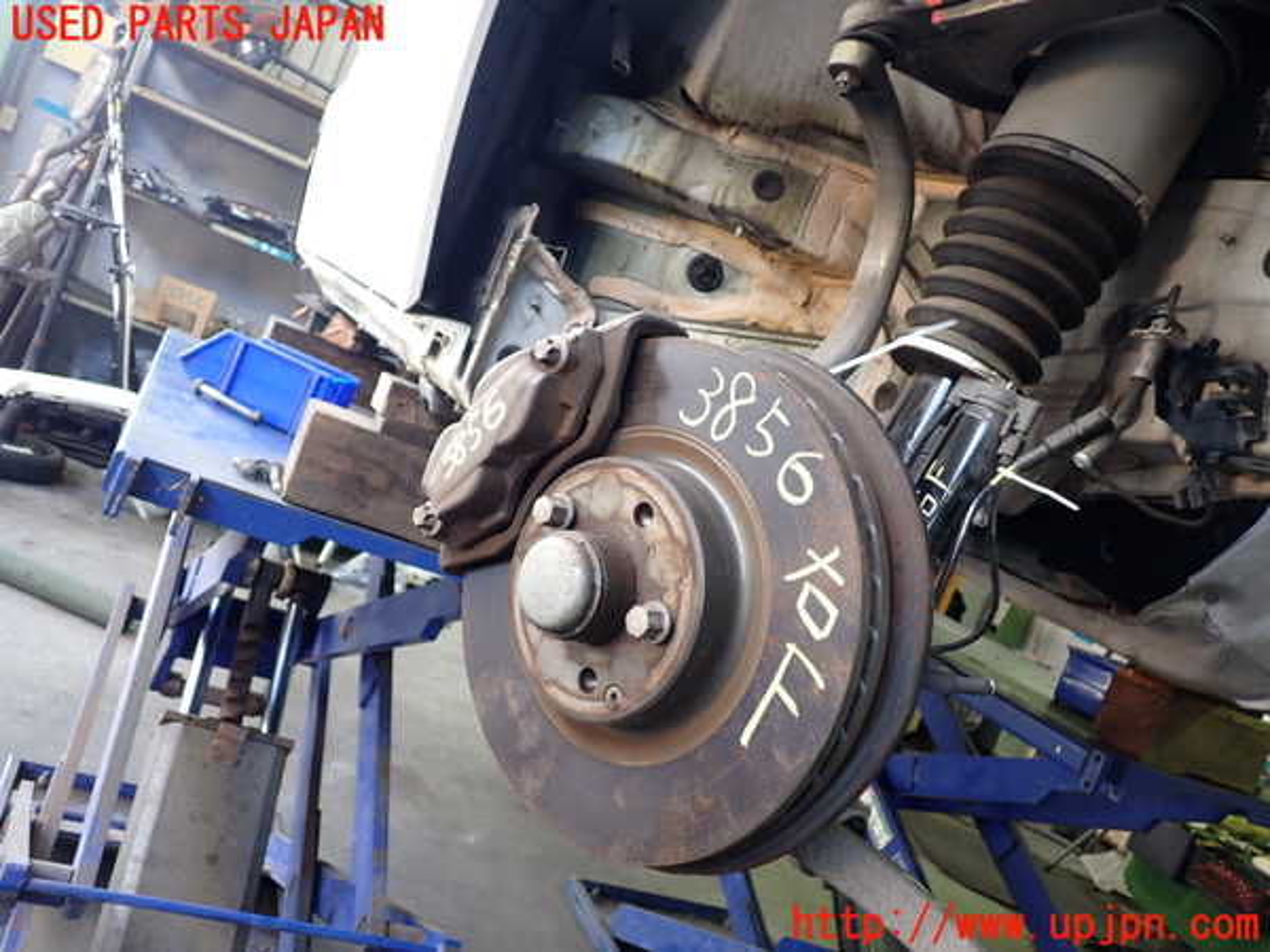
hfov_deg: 60.0
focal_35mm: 30
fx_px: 1101
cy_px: 476
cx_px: 635
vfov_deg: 46.8
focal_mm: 5.4
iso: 200
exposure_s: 1/40
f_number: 2.3
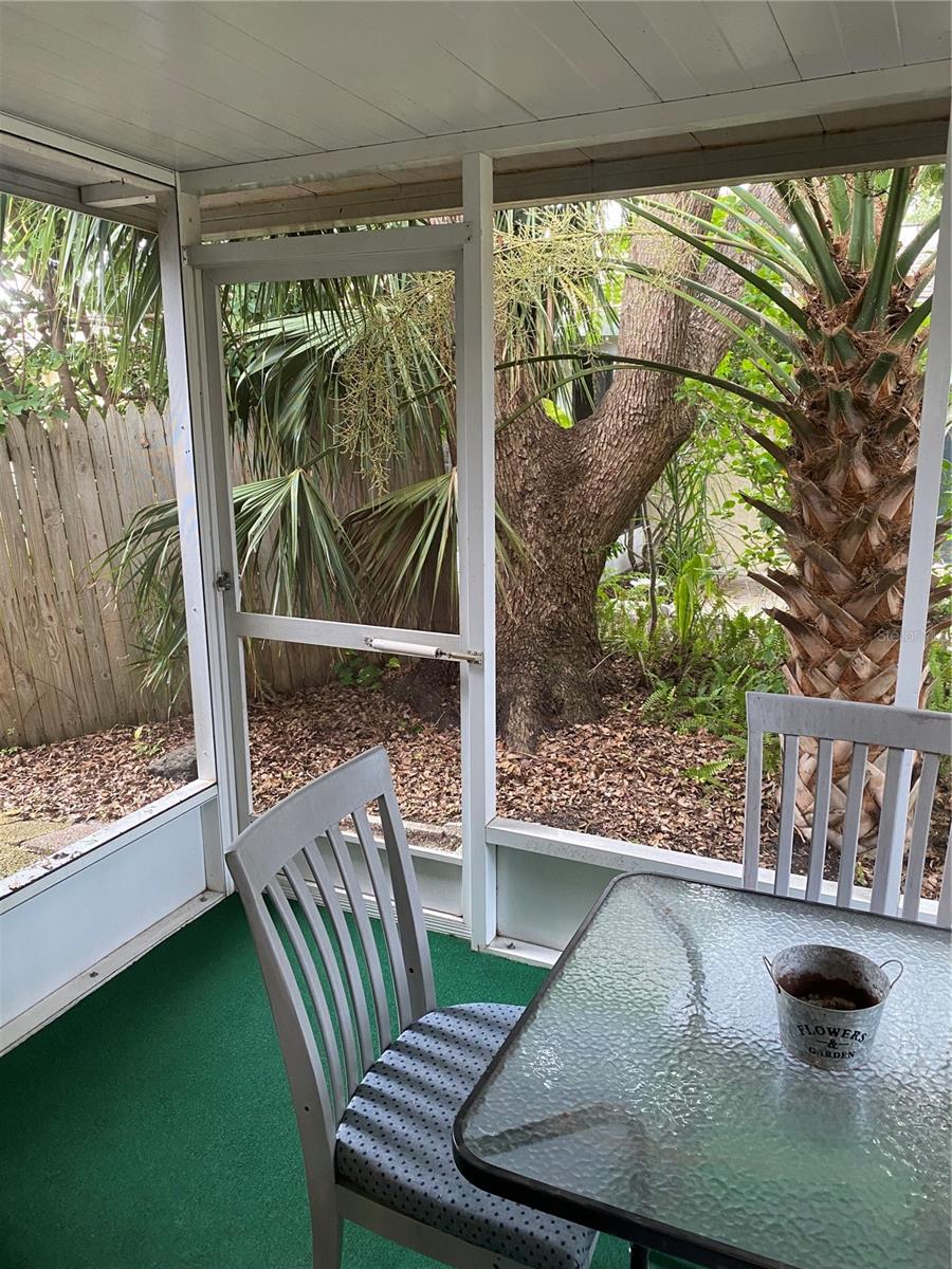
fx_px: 953
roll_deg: -0.1
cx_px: 476
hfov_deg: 53.1
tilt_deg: -11.9
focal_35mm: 26
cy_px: 634
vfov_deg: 67.3
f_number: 1.8
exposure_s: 1/66
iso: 125
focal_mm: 4.25
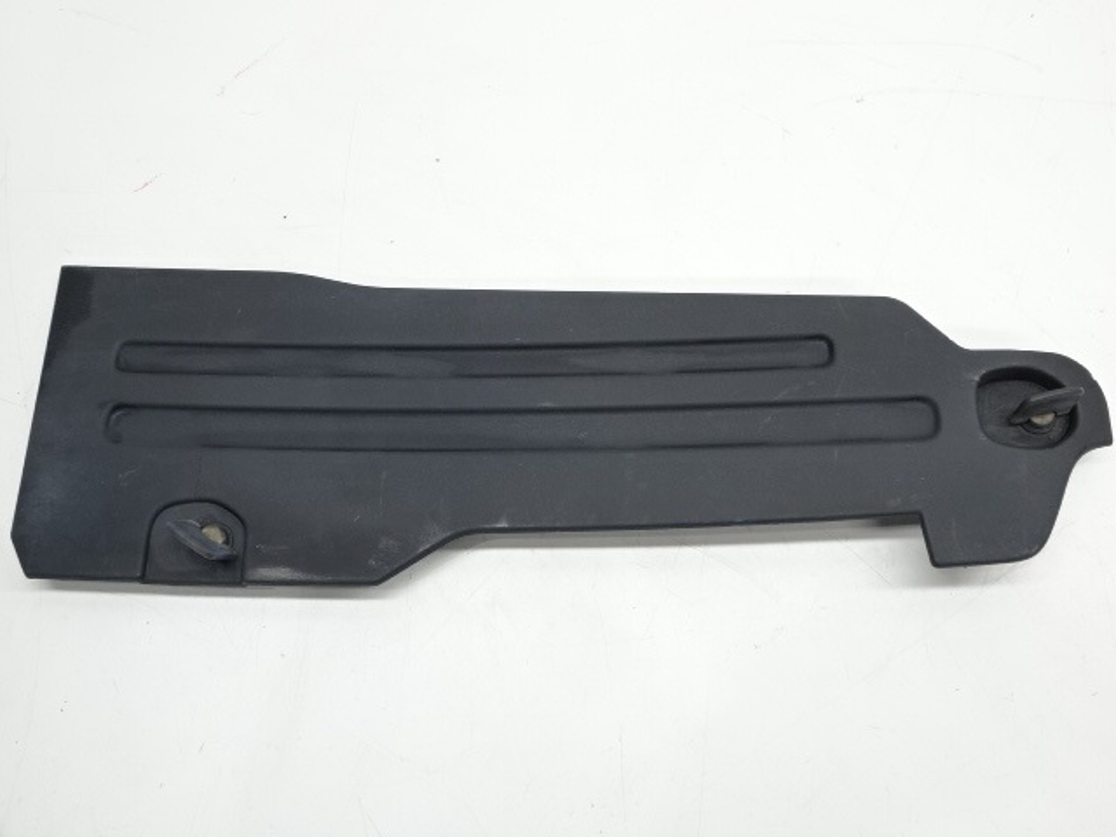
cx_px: 558
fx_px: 1096
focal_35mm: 34
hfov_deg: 54.0
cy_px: 418
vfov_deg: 41.8
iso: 125
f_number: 4
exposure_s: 1/40
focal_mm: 5.79
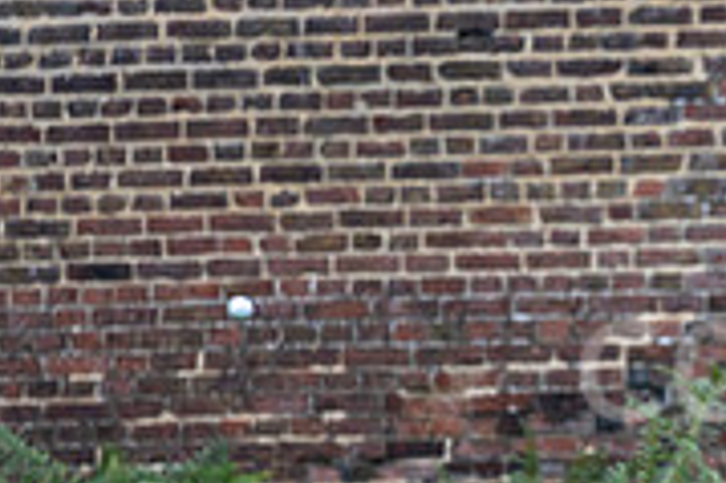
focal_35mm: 972
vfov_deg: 1.4
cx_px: 1111
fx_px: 19584
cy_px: 619
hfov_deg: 2.1
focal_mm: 300
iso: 160
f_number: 5
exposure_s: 1/400
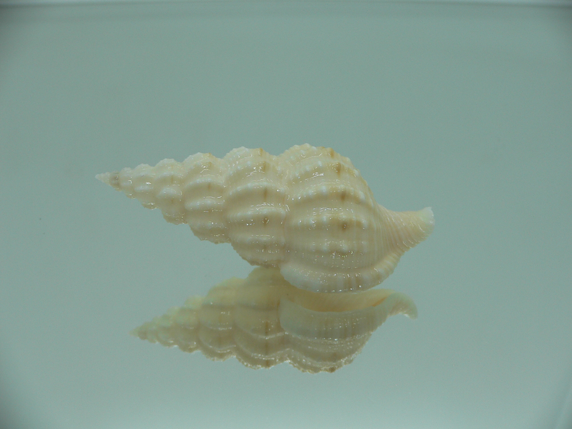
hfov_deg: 52.6
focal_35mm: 35
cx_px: 286
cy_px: 214
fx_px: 578
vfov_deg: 40.7
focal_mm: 4.6
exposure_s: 1/60
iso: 80
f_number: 2.8
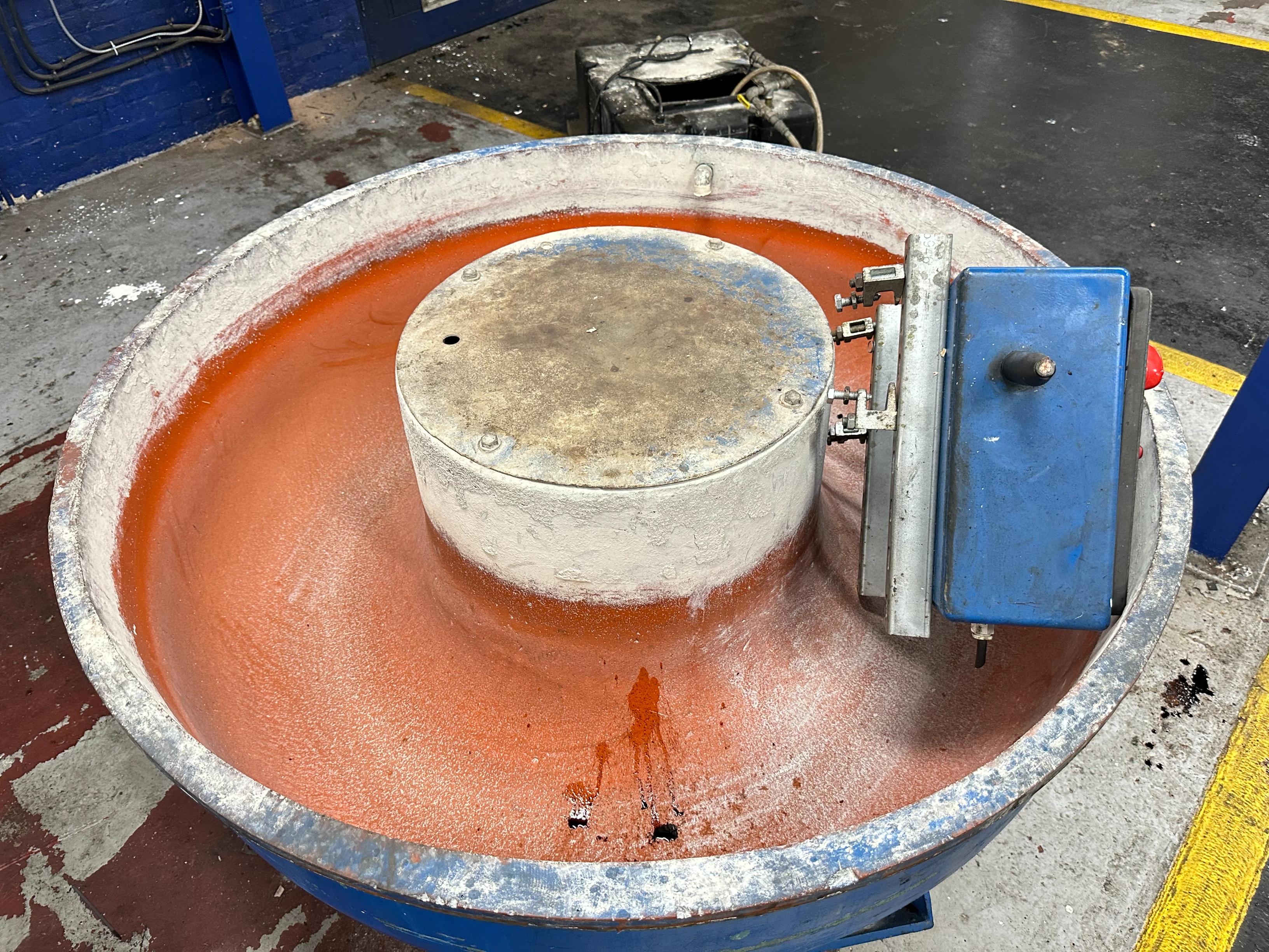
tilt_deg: -44.7
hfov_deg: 71.6
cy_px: 476
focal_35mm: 24
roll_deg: +3.1
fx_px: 880
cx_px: 634
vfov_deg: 56.8
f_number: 1.78
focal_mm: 6.86
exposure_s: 1/50
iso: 400
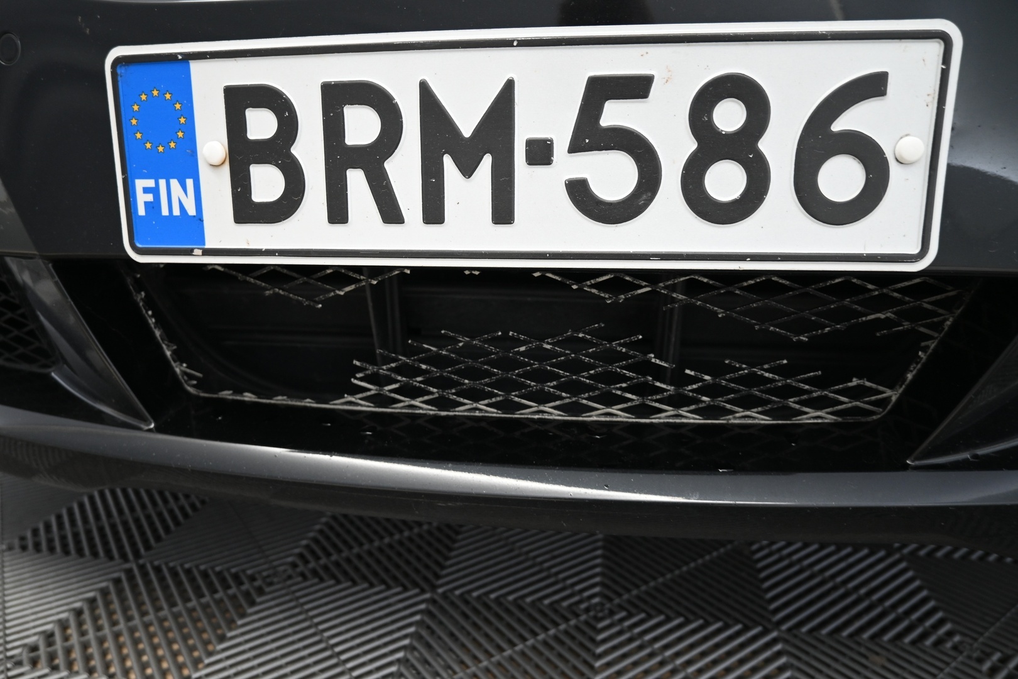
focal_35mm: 24
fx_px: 679
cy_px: 340
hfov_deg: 73.7
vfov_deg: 53.1
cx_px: 509
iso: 400
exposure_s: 1/25
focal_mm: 16
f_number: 3.5
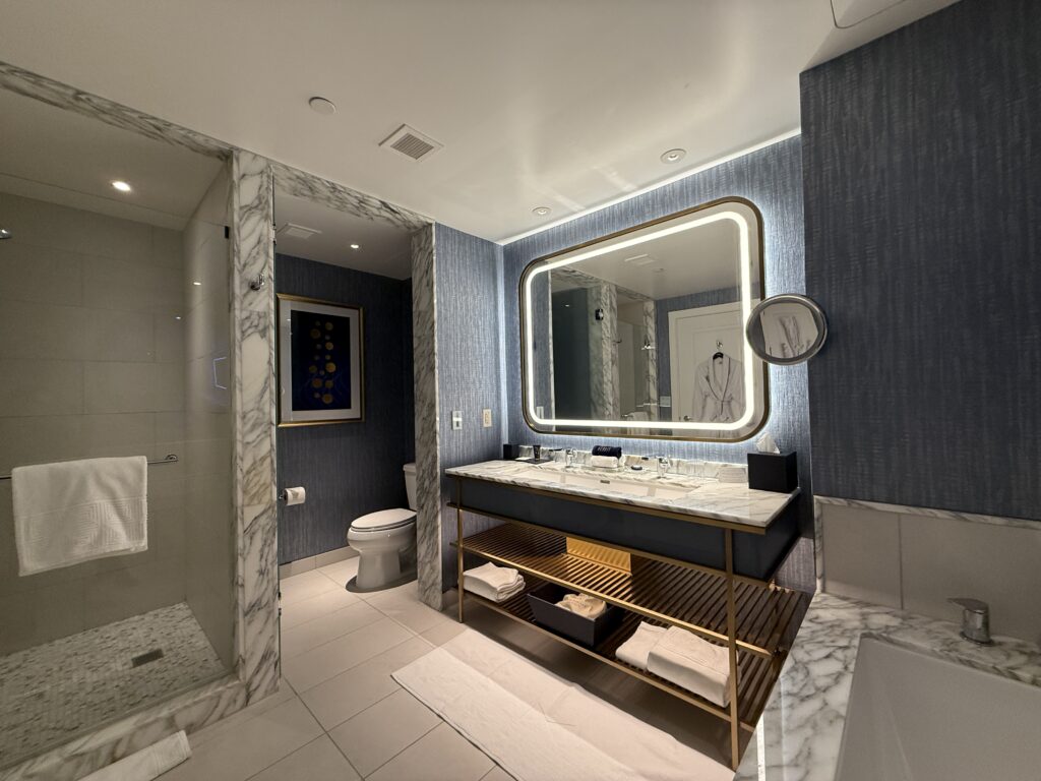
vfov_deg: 85.7
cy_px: 390
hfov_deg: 102.1
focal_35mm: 14
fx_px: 421
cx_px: 520
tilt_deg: +1.1
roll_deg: +1.0
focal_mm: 2.22
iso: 200
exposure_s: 1/120
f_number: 2.2
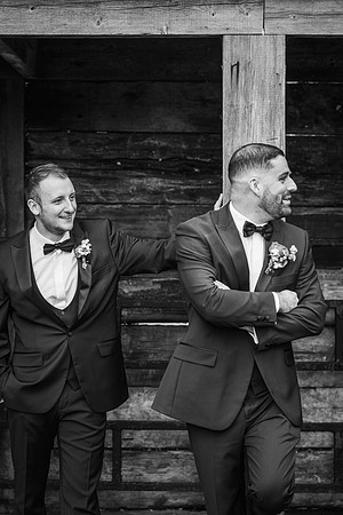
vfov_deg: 19.5
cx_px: 172
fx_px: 1501
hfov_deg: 13.0
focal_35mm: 105
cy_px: 258
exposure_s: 1/200
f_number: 2.8
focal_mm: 70
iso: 280
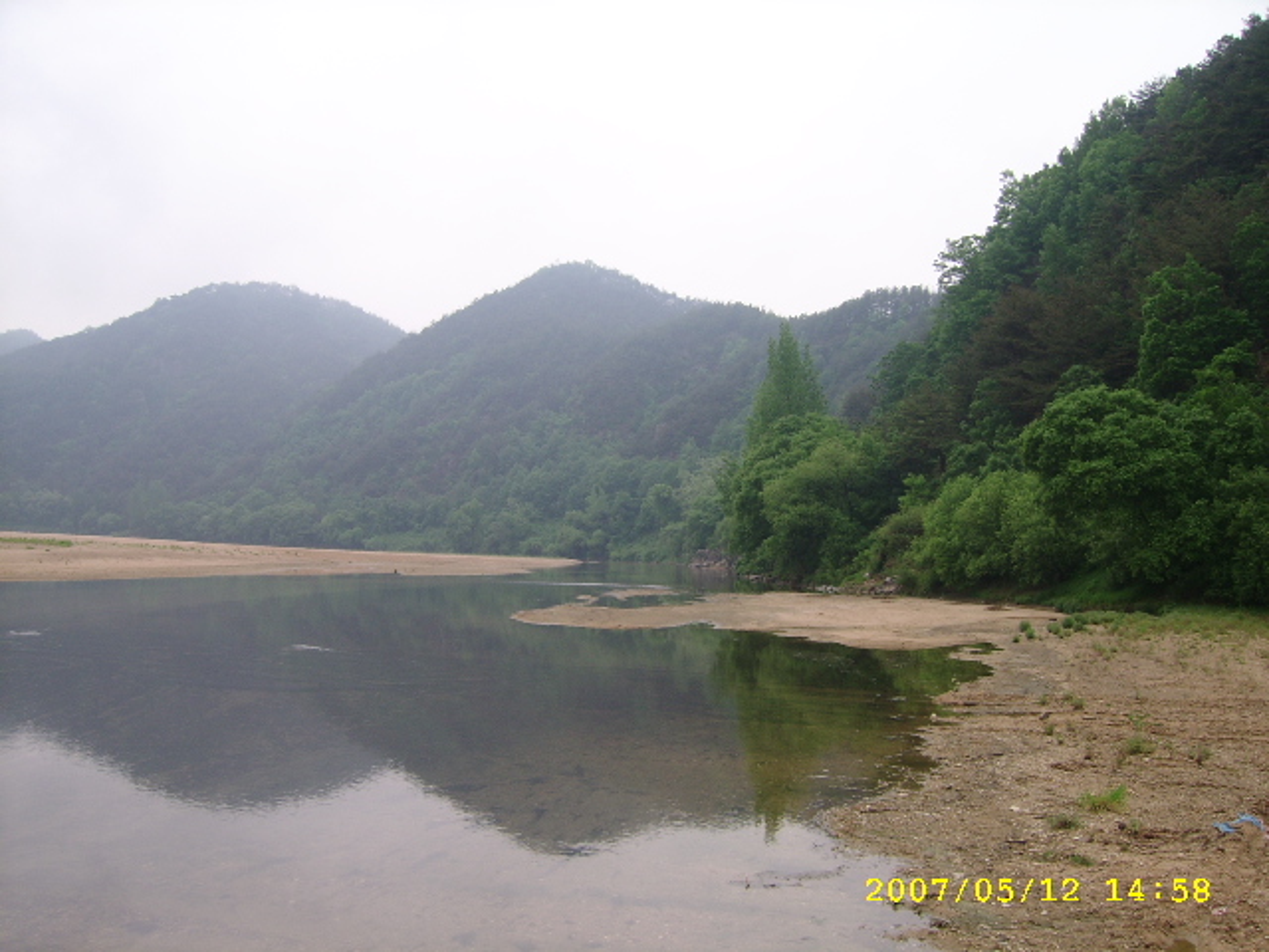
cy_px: 476
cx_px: 634
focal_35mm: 35
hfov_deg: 52.6
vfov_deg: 40.7
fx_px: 1283
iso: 50
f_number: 5.8
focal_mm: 5.95
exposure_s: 1/210
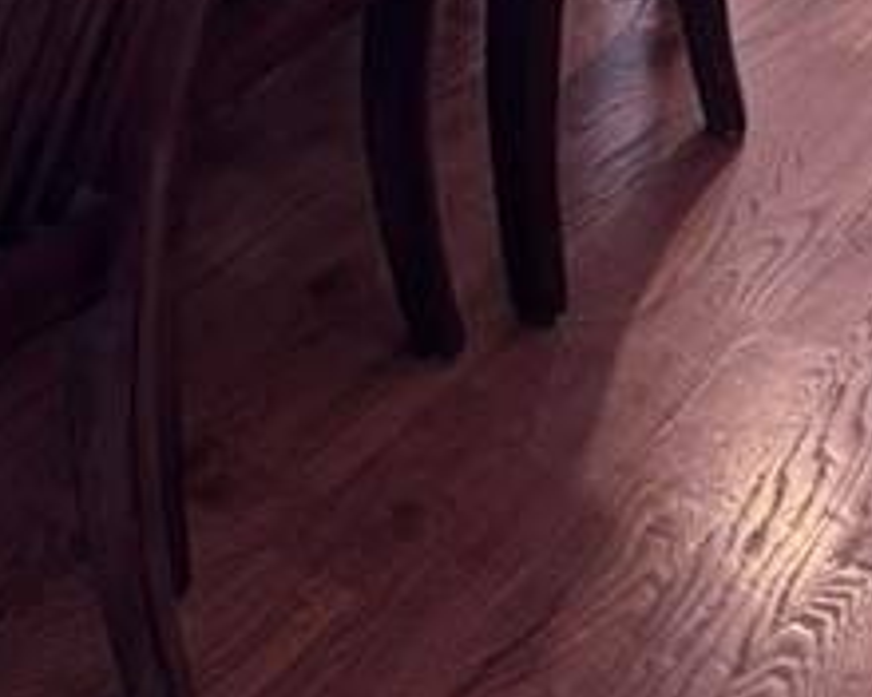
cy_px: -598
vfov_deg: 12.7
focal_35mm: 109
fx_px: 2813
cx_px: -242
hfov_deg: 16.7
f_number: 1.78
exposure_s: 1/60
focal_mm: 6.76
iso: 250
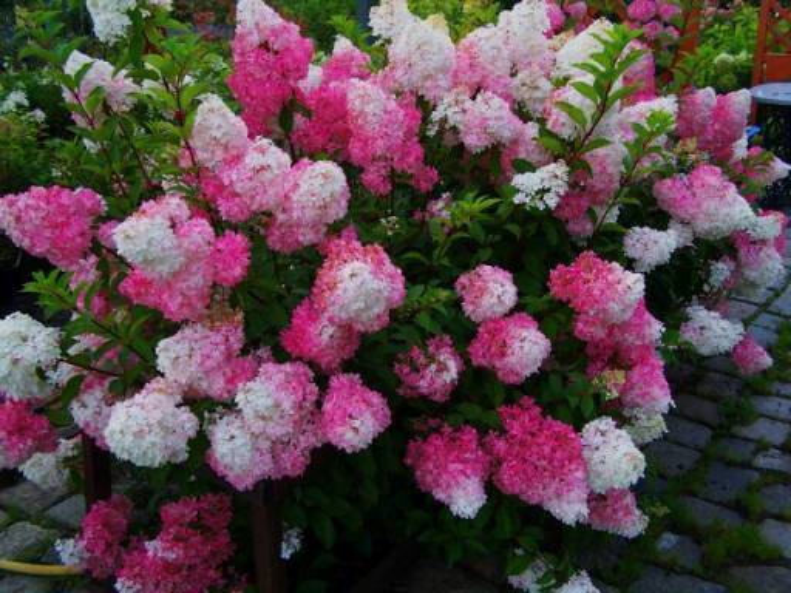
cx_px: 396
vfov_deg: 37.7
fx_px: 868
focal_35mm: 38
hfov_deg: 49.0
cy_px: 296
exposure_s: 1/400
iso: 80
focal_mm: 6.3
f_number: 2.8
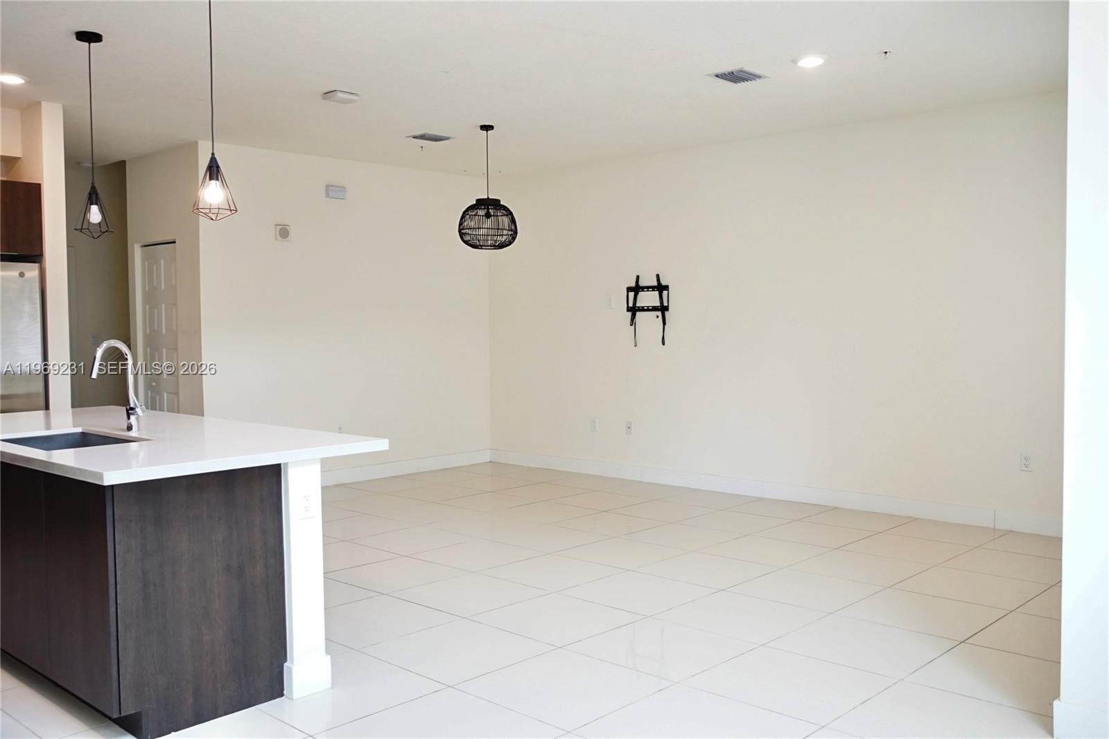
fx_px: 955
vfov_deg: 42.3
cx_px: 554
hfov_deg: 60.3
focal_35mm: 31
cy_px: 370
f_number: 4
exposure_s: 1/60
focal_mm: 21
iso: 800
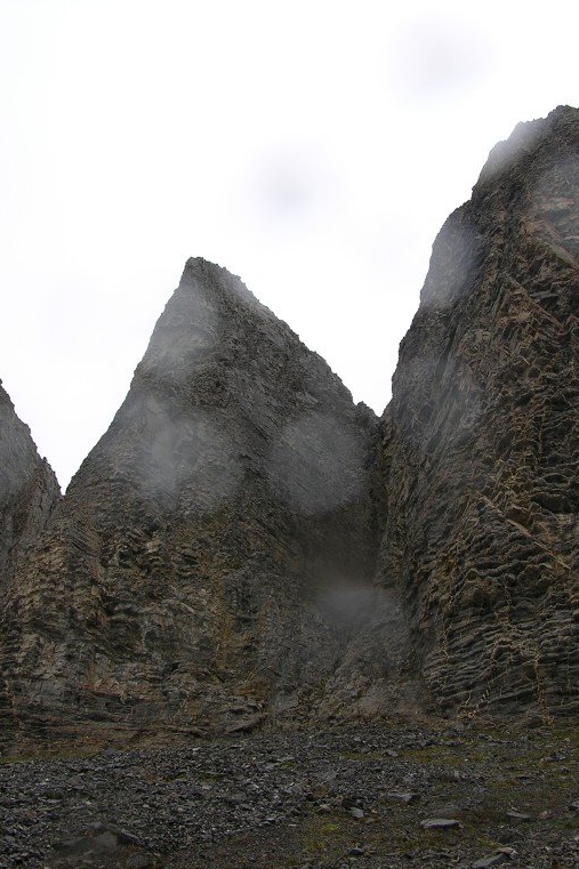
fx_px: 1183
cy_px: 437
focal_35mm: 49
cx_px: 281
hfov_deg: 27.5
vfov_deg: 40.4
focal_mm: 8.9
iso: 50
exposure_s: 1/108
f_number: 5
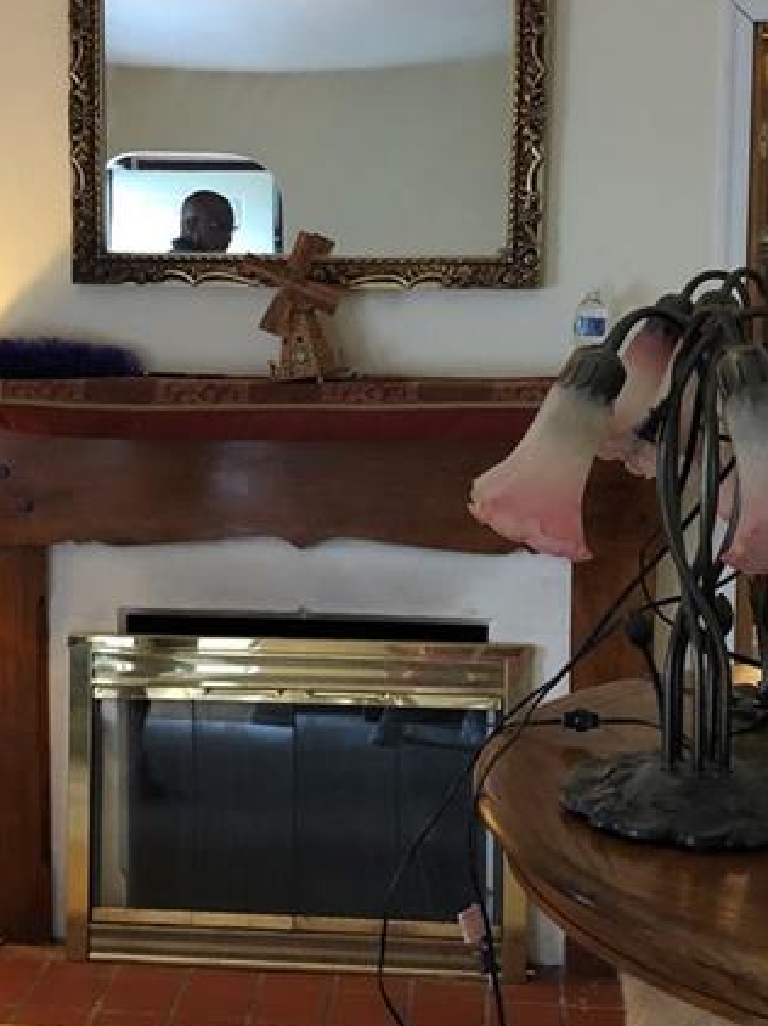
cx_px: 267
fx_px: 1510
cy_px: 479
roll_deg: -0.8
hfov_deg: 28.4
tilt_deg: -5.3
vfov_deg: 37.5
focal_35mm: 51
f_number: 1.8
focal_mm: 3.99
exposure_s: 1/15
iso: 100
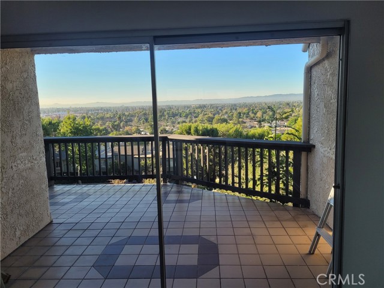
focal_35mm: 26
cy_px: 144
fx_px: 288
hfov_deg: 67.3
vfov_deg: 53.1
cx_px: 192
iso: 40
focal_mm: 5.4
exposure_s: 1/752
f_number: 1.8
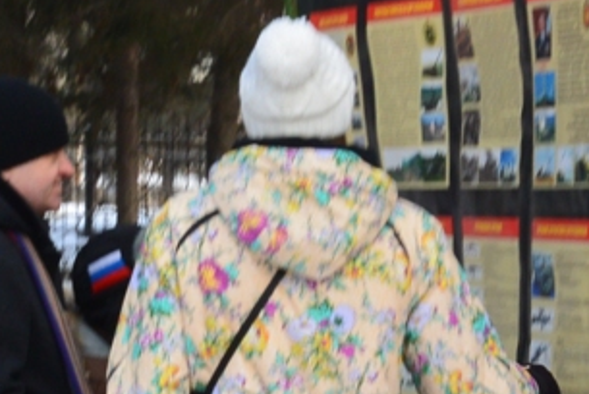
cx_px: 149
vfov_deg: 7.1
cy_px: 274
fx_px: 3177
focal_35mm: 194
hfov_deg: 10.6
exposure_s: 1/80
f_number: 5.6
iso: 400
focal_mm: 27.5
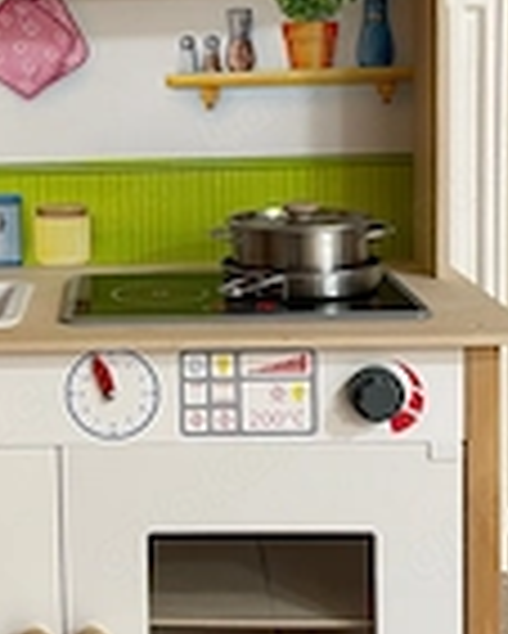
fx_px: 1352
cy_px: 202
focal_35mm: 72
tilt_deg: -5.2
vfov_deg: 26.2
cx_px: 76
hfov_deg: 20.9
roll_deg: +2.2
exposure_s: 1/50
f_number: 1.6
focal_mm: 4.2
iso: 200
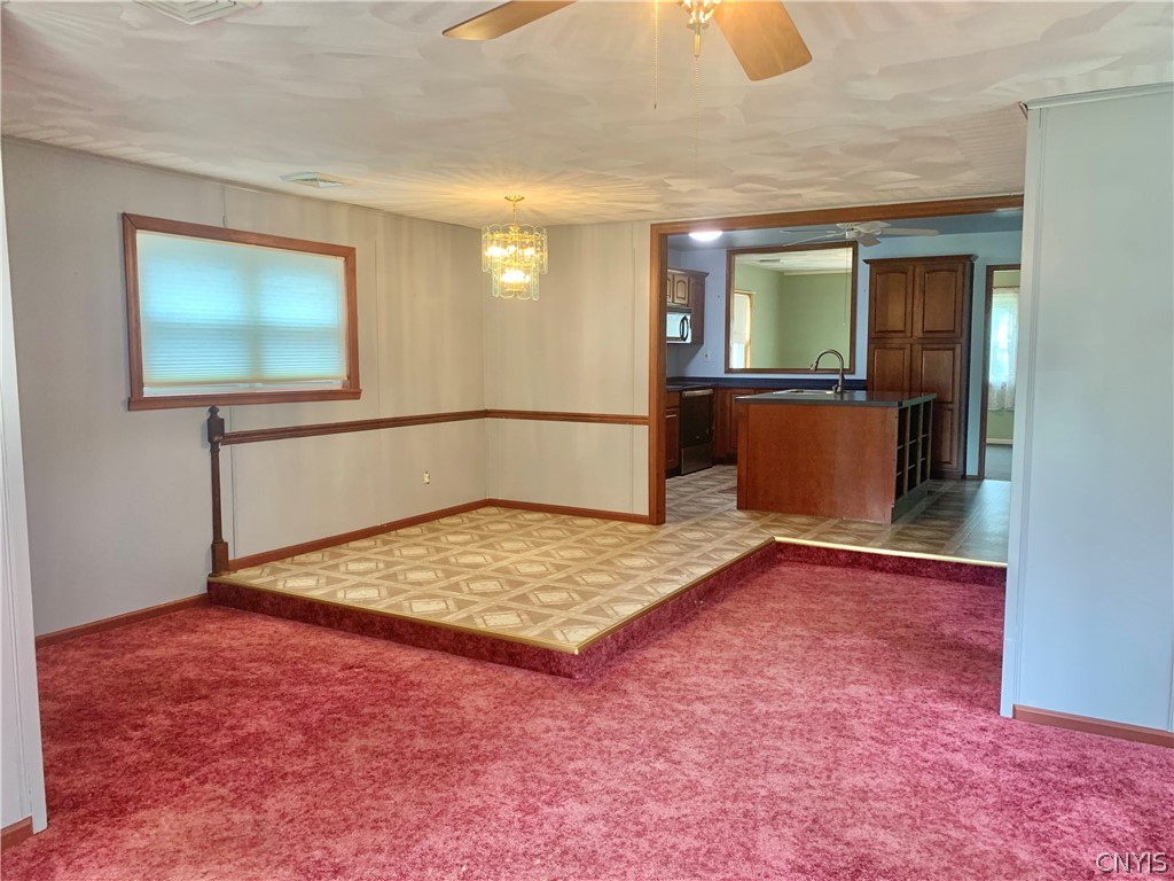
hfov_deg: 67.3
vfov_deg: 53.1
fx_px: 882
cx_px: 587
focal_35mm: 26
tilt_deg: -3.5
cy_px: 440
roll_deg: -0.5
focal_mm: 4.25
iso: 125
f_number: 1.8
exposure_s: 1/60
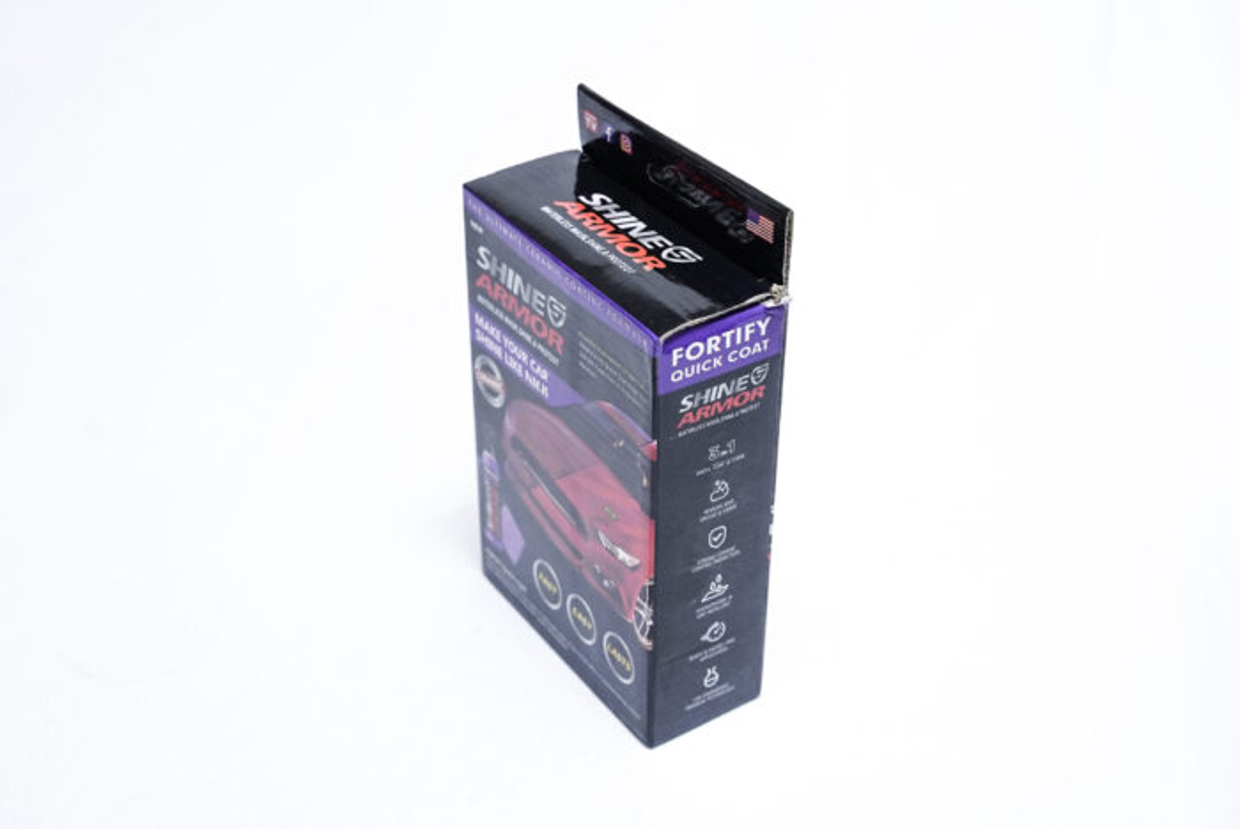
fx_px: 1930
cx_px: 620
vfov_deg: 24.2
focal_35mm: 56
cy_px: 414
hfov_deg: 35.6
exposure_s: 1/250
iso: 3200
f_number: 8
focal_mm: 56
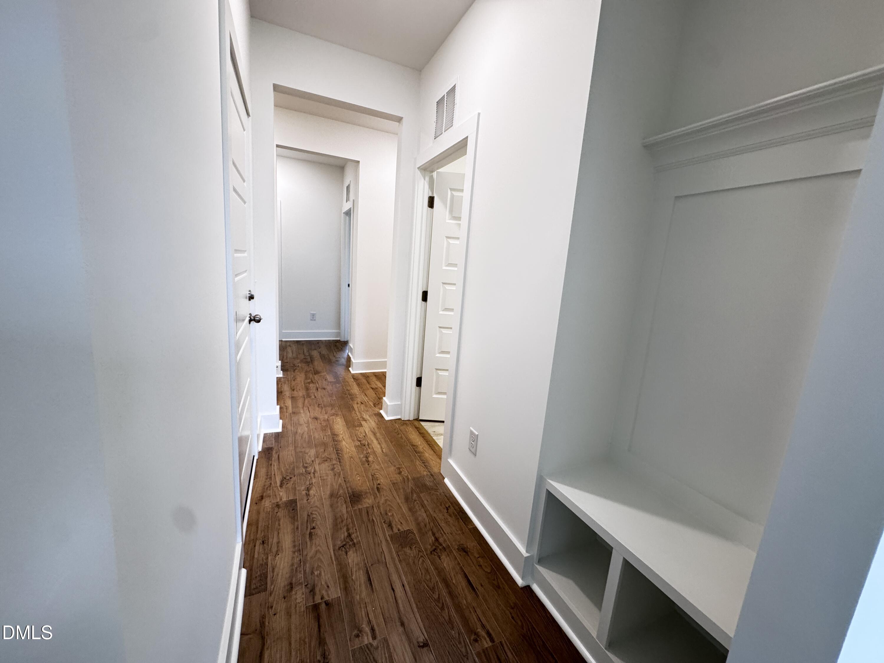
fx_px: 358
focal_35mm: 14
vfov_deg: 85.7
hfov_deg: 102.1
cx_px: 442
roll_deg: -4.0
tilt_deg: -9.6
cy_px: 332
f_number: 2.2
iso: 250
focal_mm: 2.22
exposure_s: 1/60
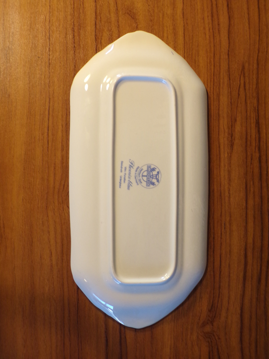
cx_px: 134
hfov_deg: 38.7
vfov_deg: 50.1
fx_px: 383
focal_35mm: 37
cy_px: 180
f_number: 3.3
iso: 200
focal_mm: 6.6
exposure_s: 1/25
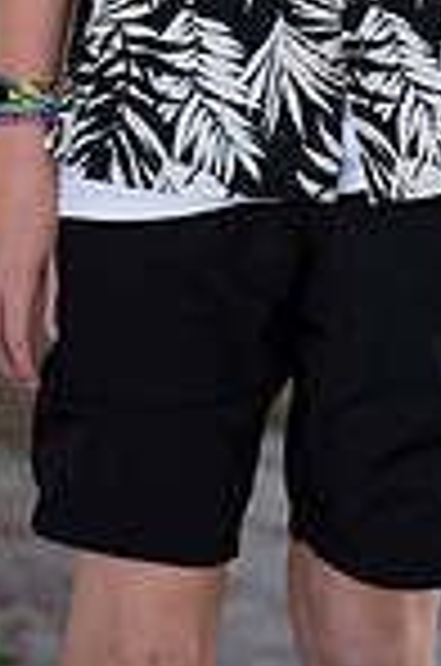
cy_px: -338
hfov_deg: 5.3
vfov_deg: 7.8
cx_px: 315
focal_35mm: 259
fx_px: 4781
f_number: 2.5
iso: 200
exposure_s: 1/320
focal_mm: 85
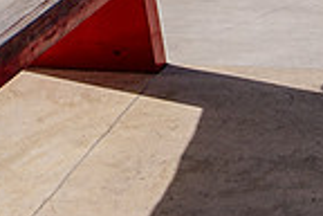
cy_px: -213
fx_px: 2512
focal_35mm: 280
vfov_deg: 4.8
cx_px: -7
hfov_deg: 7.3
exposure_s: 1/1000
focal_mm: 40
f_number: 5
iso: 200
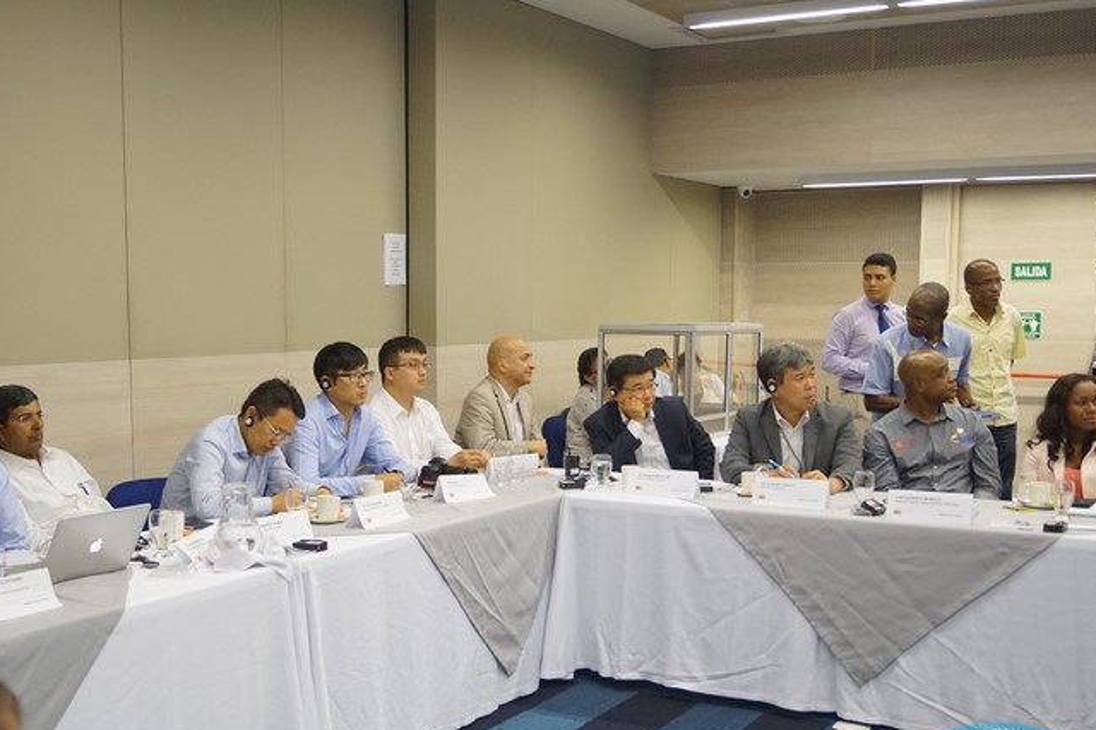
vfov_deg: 29.7
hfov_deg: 43.4
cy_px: 455
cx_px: 449
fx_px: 1369
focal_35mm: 45
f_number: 4
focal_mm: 24
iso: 1600
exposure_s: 1/30
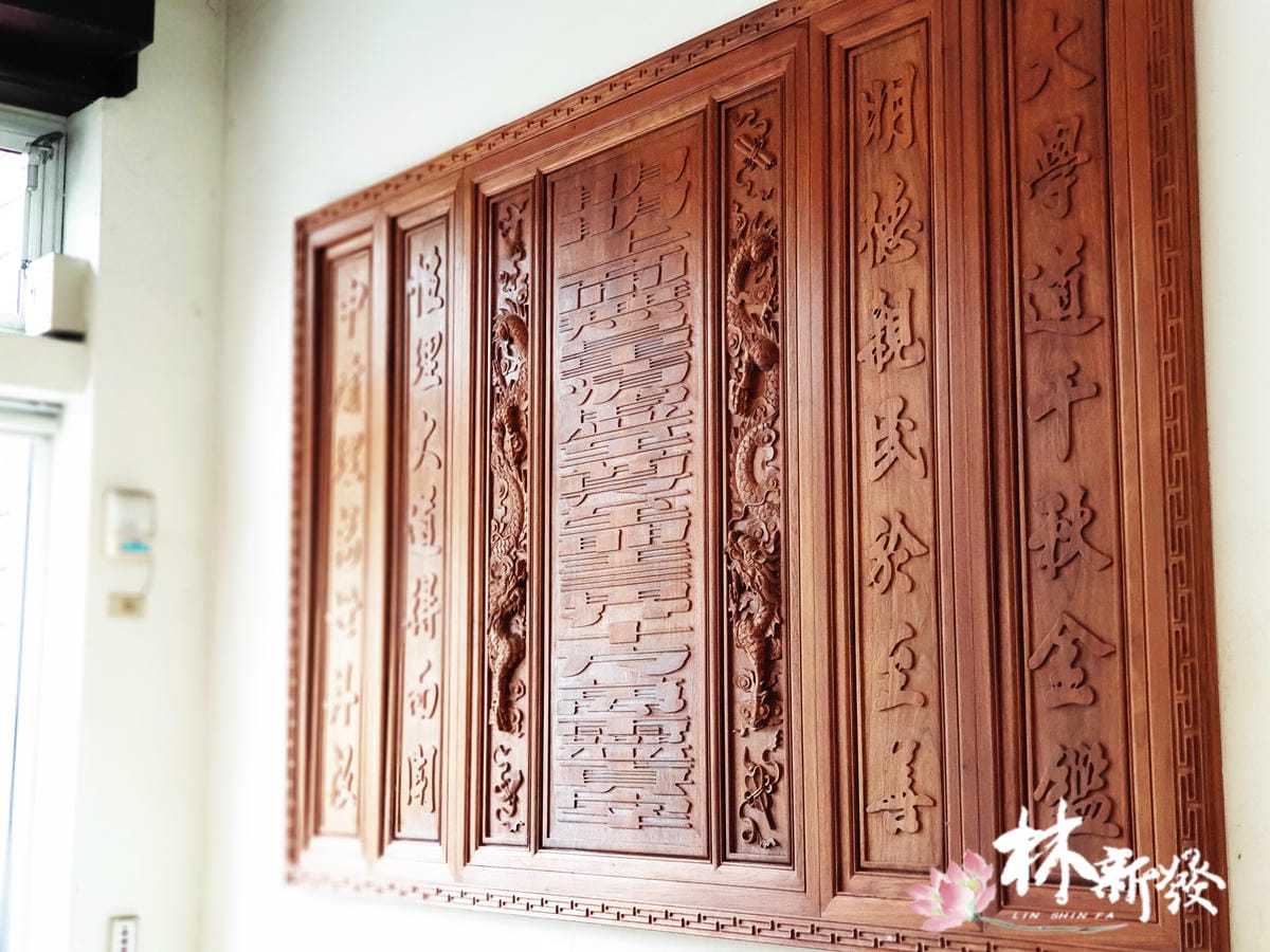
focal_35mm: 52
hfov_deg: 36.8
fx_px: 1908
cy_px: 476
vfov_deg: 28.0
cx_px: 635
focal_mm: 6
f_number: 2.4
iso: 160
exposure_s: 1/30
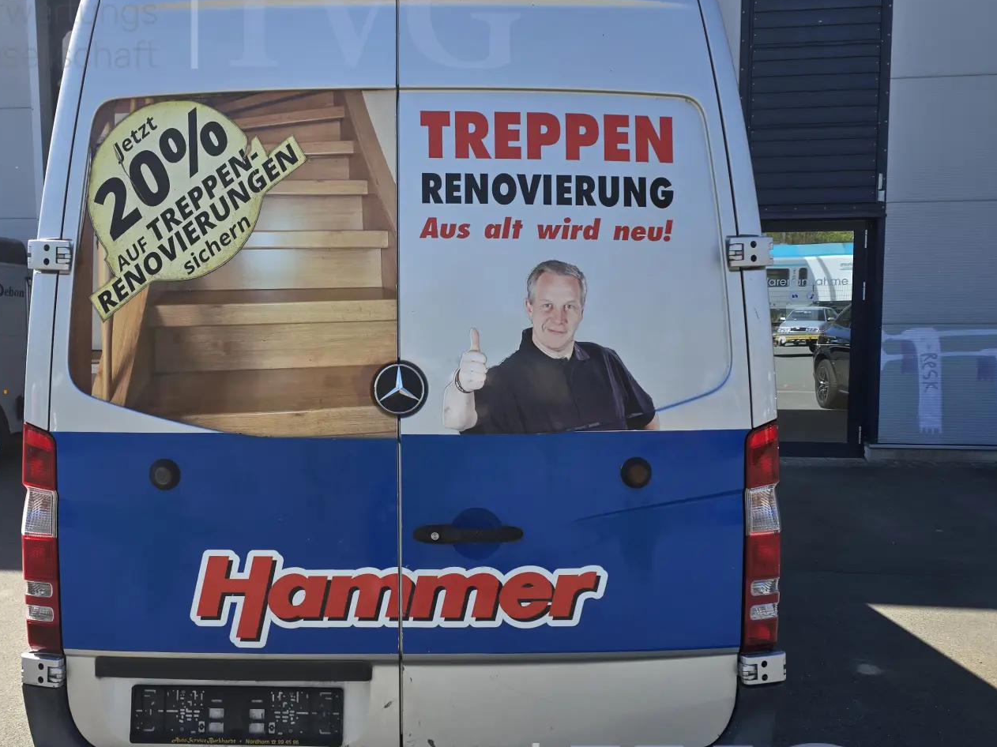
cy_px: 406
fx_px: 1008
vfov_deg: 40.7
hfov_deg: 52.3
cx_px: 407
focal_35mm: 35
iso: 12
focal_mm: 6.3
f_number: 1.7
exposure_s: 1/384
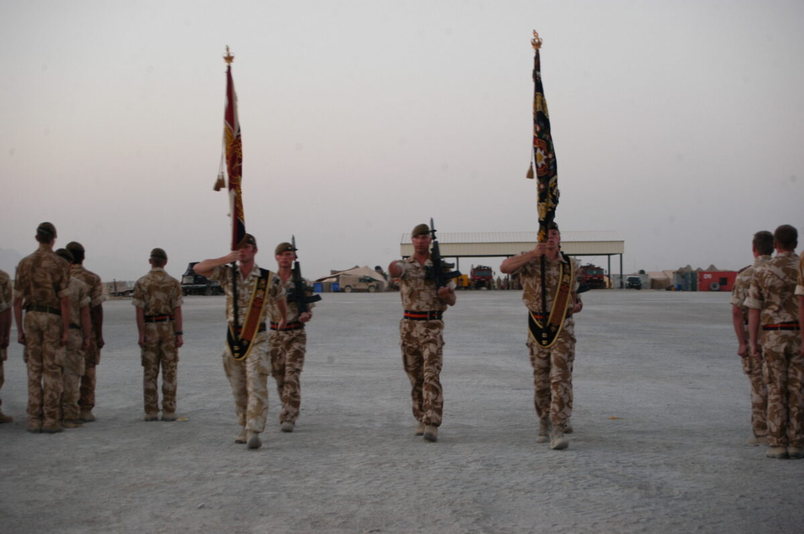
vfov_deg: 18.1
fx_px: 1673
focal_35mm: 75
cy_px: 267
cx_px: 402
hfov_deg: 27.0
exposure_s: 1/40
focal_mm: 50
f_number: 5.6
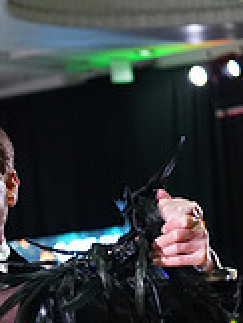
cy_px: 520
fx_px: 2720
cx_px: -79
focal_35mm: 291
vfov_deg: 6.7
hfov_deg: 5.1
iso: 6400
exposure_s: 1/400
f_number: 4
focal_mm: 84
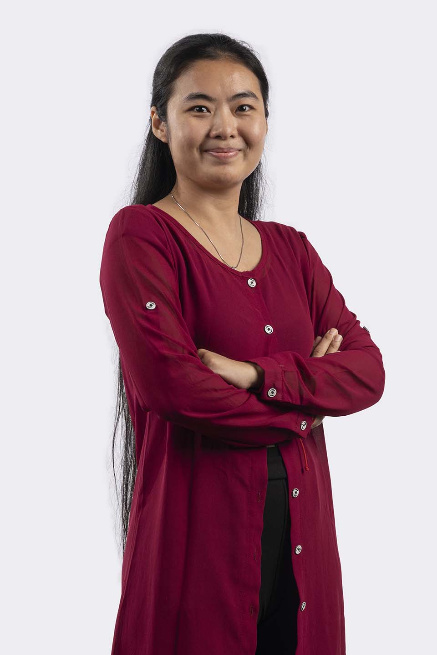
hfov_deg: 13.0
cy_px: 328
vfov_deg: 19.5
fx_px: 1912
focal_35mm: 105
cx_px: 218
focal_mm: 105
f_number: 10
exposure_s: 1/250
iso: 100
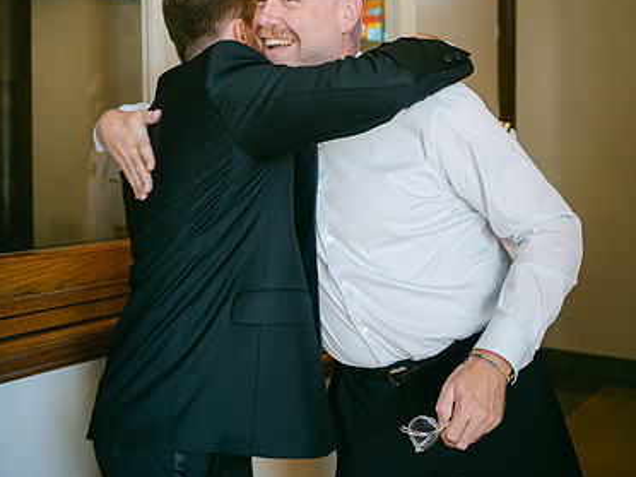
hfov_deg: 44.8
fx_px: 772
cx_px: 318
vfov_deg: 34.1
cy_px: 171
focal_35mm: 42
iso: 220
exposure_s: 1/125
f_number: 2.8
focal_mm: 28
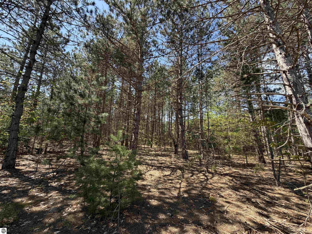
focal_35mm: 14
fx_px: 126
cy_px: 117
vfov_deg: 85.7
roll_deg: -2.6
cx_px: 156
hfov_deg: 102.1
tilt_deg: +9.1
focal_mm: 2.22
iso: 50
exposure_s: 1/372
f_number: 2.2
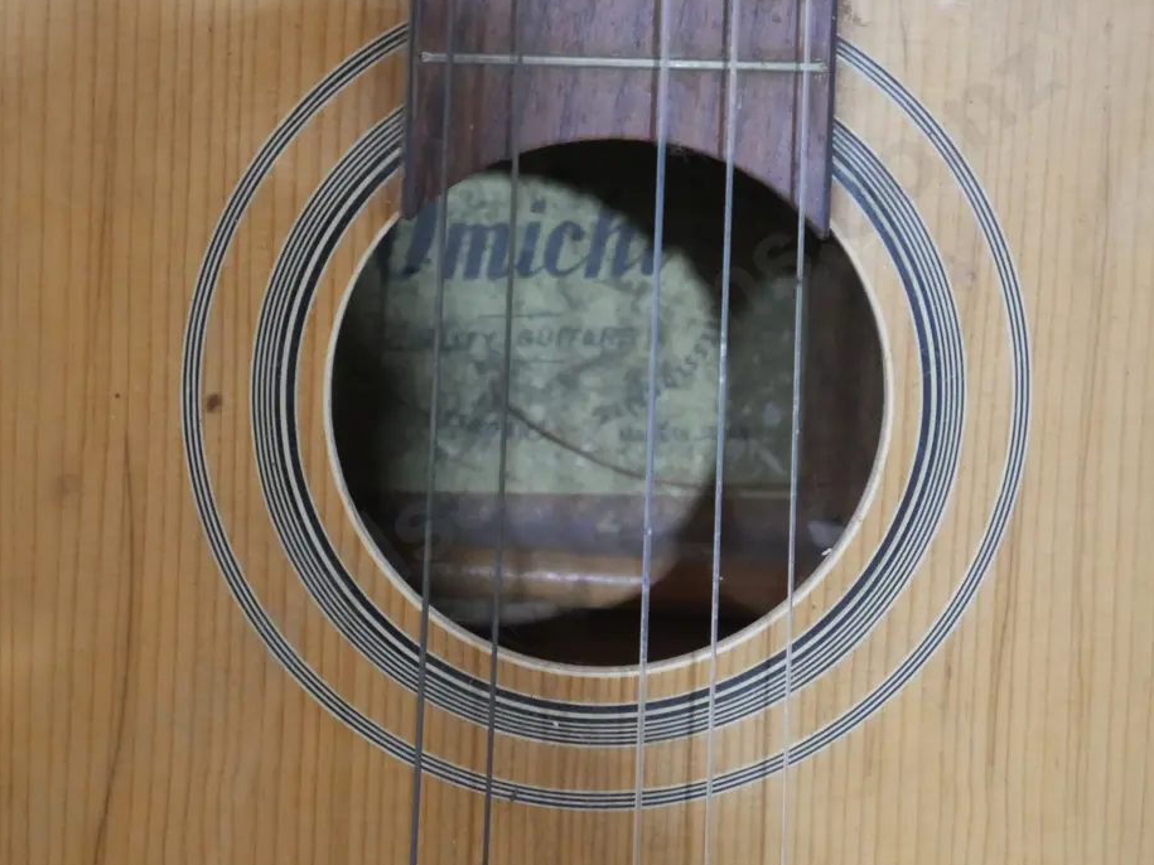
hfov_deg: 20.9
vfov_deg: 15.7
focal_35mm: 94
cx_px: 530
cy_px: 450
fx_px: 3133
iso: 3200
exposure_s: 1/60
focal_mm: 42
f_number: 5.6
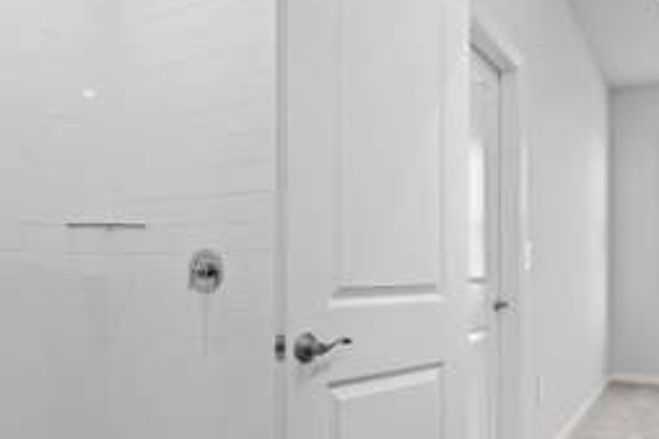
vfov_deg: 38.8
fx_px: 622
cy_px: 251
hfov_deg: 55.7
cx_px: 291
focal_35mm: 34
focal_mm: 18
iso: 320
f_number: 10
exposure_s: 1/2
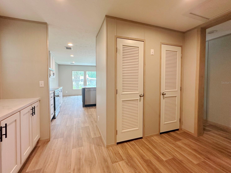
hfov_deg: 98.1
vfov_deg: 81.7
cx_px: 112
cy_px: 82
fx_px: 100
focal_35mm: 15
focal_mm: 2.22
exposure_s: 1/120
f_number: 2.2
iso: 160
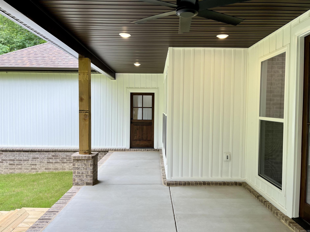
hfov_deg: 67.3
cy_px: 116
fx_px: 233
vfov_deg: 53.1
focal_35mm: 26
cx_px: 155
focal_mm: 5.1
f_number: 1.6
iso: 32
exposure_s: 1/150
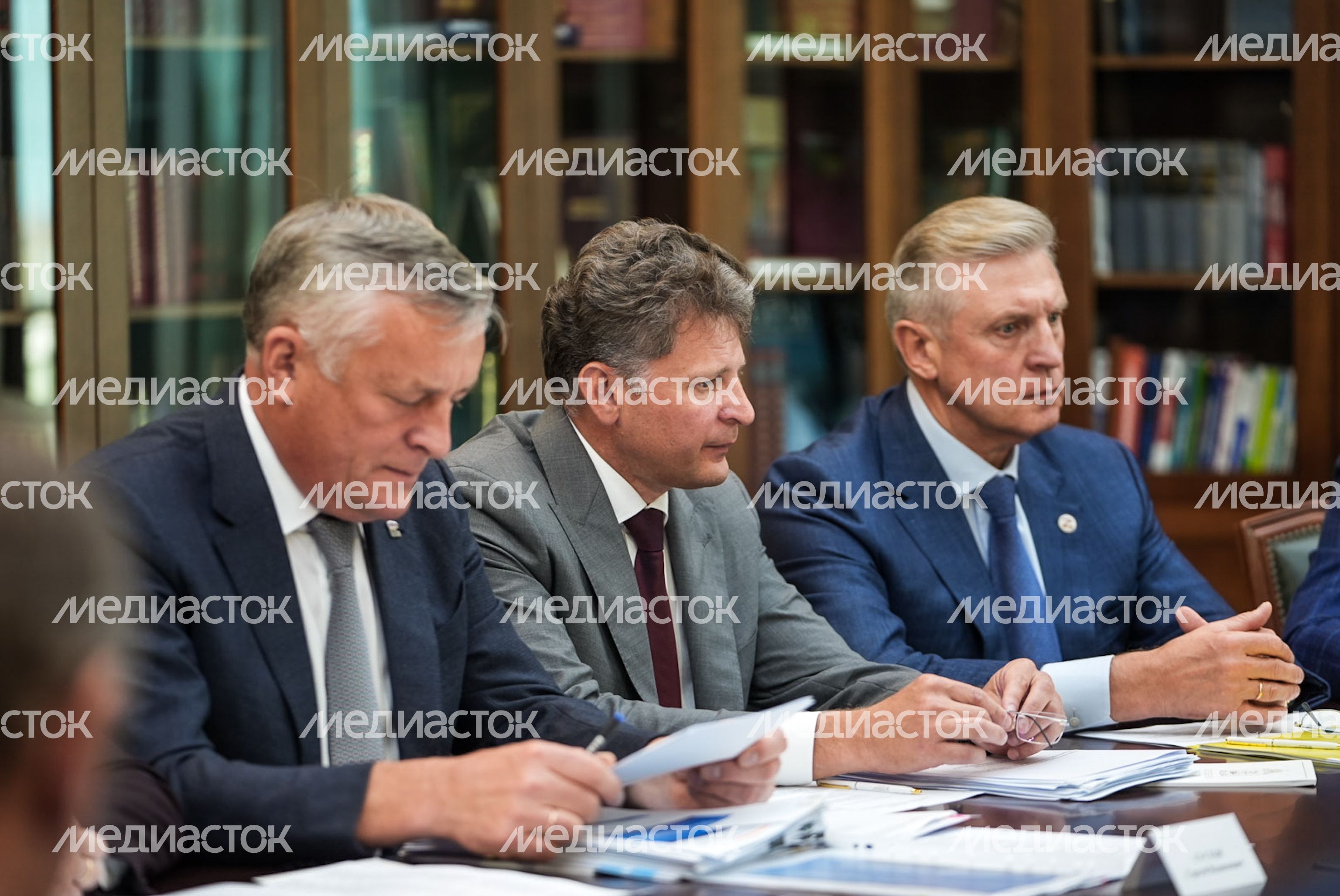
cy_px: 448
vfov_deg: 10.6
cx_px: 670
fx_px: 4842
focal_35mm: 130
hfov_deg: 15.8
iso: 800
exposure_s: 1/125
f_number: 2.8
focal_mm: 130
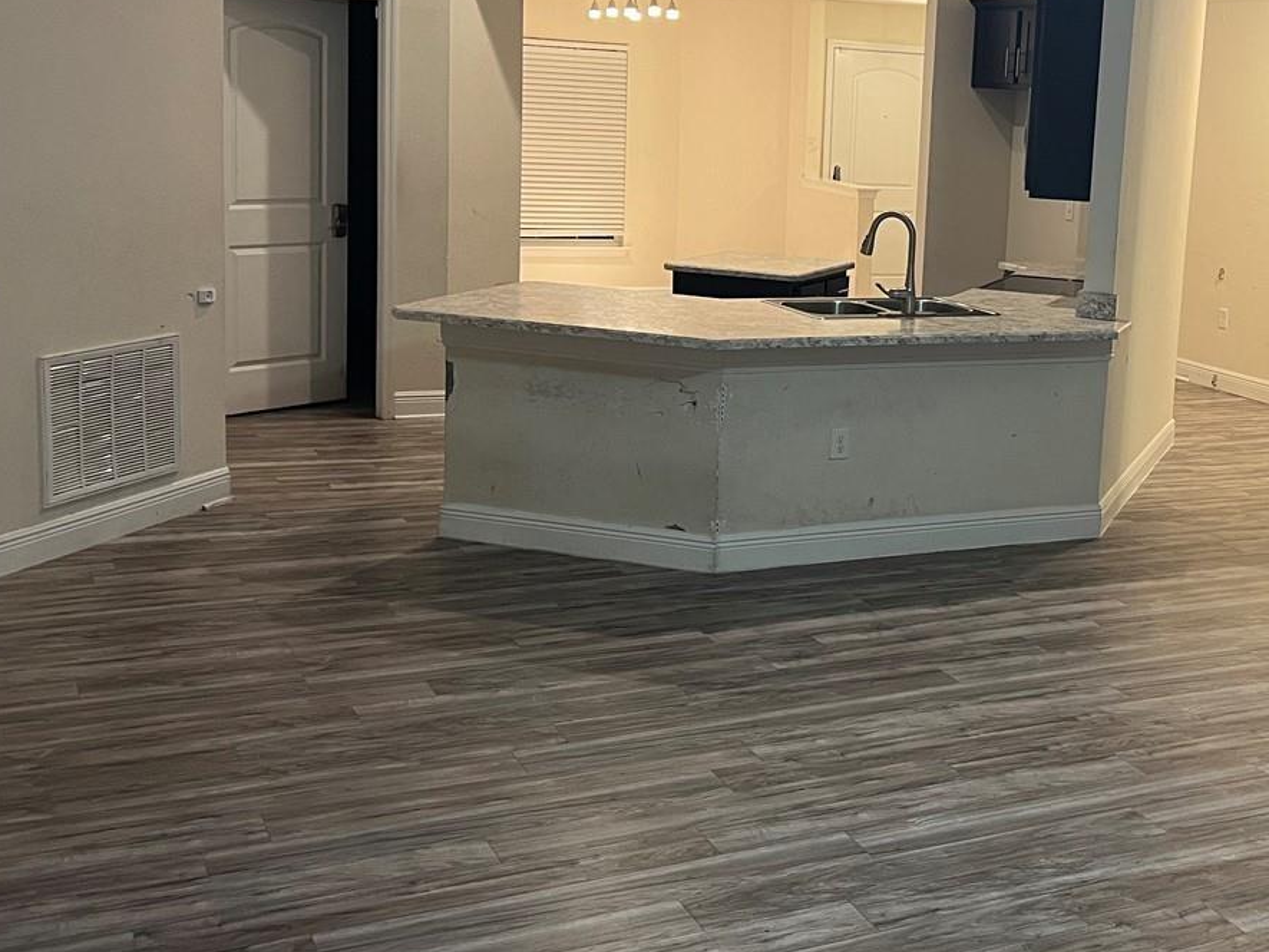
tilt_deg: -7.7
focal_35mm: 47
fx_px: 1723
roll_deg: -3.4
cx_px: 948
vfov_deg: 30.7
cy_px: 337
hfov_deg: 39.4
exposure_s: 1/60
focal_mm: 5.7
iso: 250
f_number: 1.5
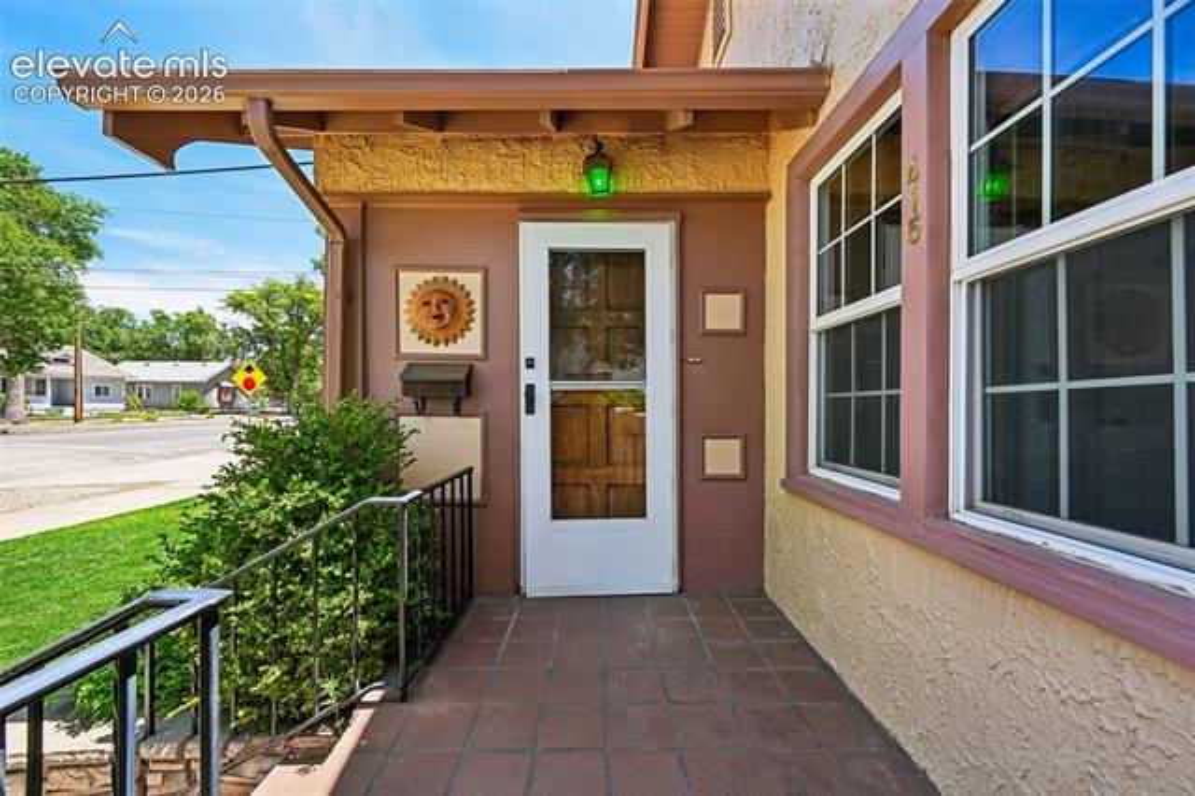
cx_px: 598
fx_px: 464
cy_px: 398
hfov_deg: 104.3
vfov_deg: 81.1
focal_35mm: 14
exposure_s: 1/25
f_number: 10
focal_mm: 14
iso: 64
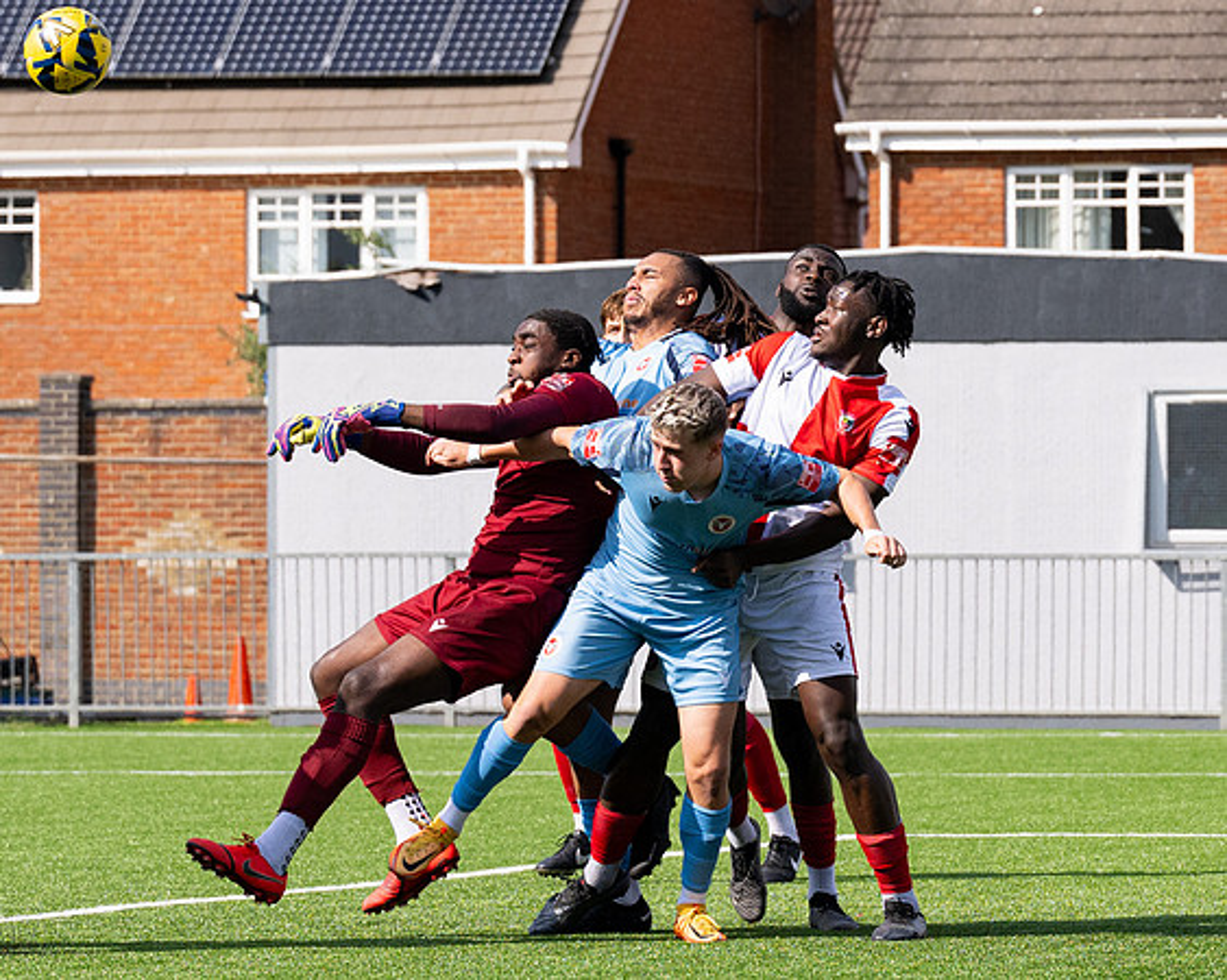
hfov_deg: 7.3
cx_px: 693
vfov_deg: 5.9
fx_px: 9590
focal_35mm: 264
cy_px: 532
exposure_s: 1/3200
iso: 200
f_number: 4
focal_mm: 83
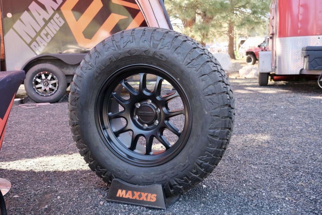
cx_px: 161
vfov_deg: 40.0
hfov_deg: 57.2
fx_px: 295
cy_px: 108
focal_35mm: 33
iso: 500
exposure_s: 1/100
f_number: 4
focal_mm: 22.3
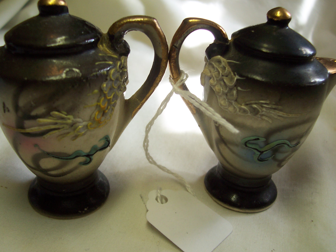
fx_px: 369
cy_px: 127
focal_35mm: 38
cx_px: 168
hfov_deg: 49.0
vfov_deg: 37.7
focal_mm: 5.6
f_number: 2.8
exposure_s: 1/125
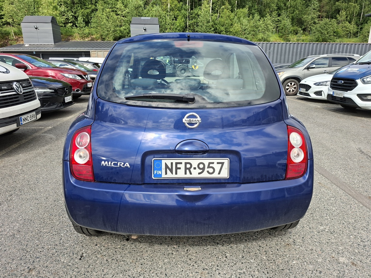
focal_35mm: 23
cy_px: 139
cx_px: 186
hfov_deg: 73.9
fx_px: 247
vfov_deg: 58.9
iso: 50
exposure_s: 1/901
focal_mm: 5.54
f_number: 1.8
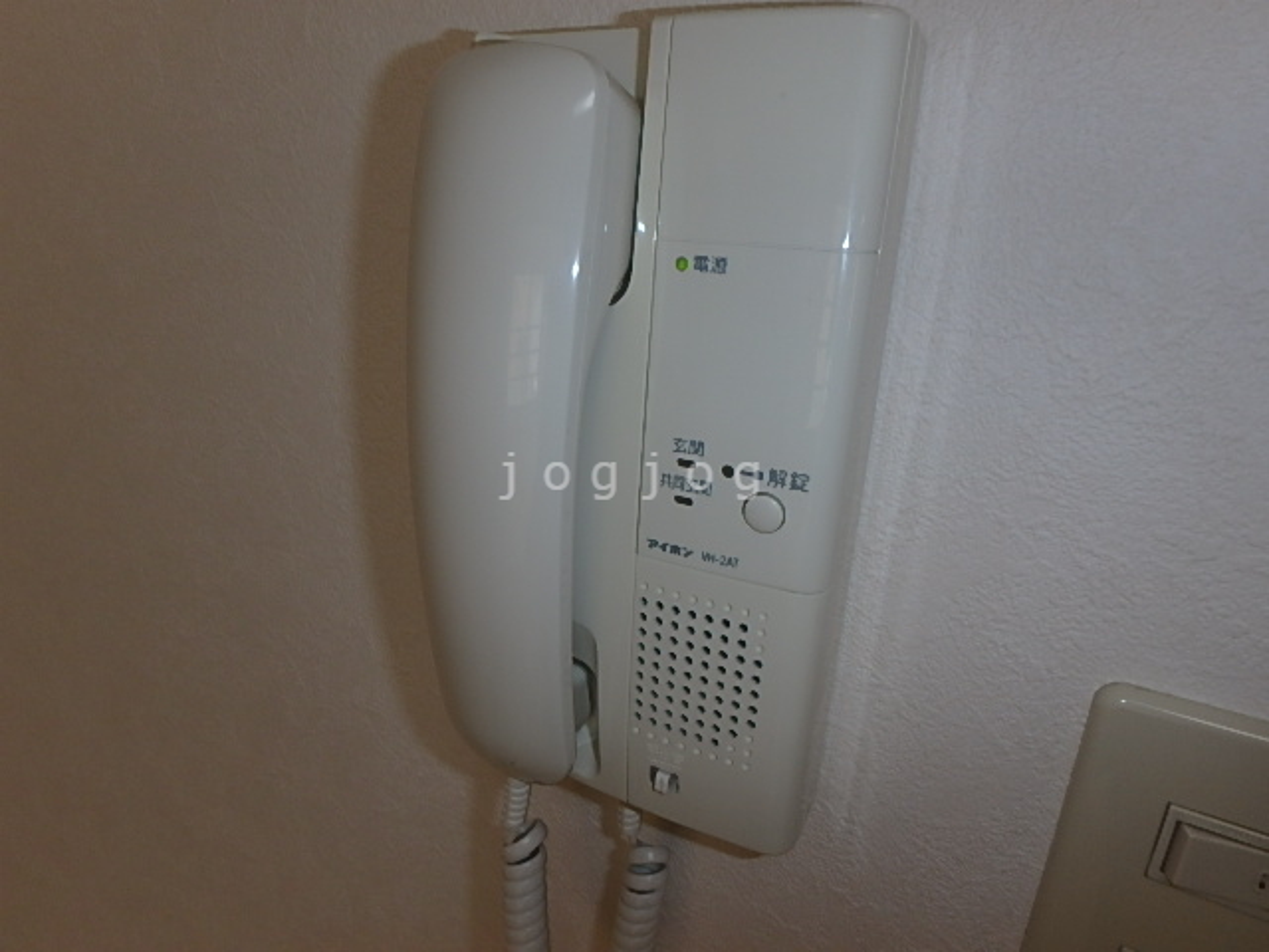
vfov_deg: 63.4
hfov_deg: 79.0
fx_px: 770
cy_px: 476
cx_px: 634
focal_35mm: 21
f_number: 6
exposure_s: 1/30
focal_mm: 3.7
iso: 125
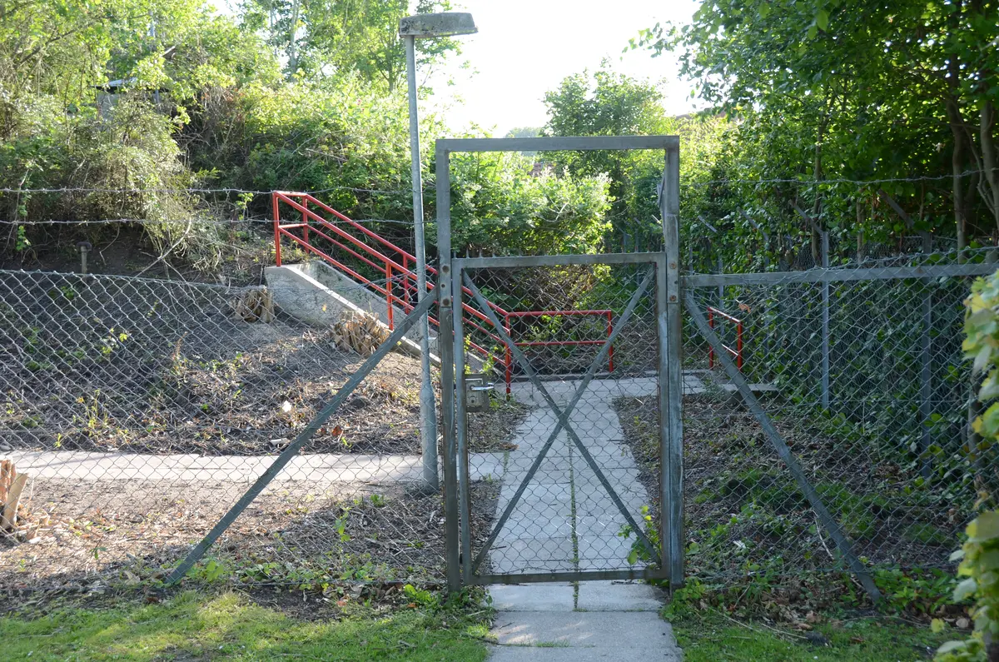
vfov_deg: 32.9
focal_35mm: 40
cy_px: 331
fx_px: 1122
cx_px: 500
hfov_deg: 48.0
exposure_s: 1/60
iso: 100
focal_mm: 27
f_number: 5.6
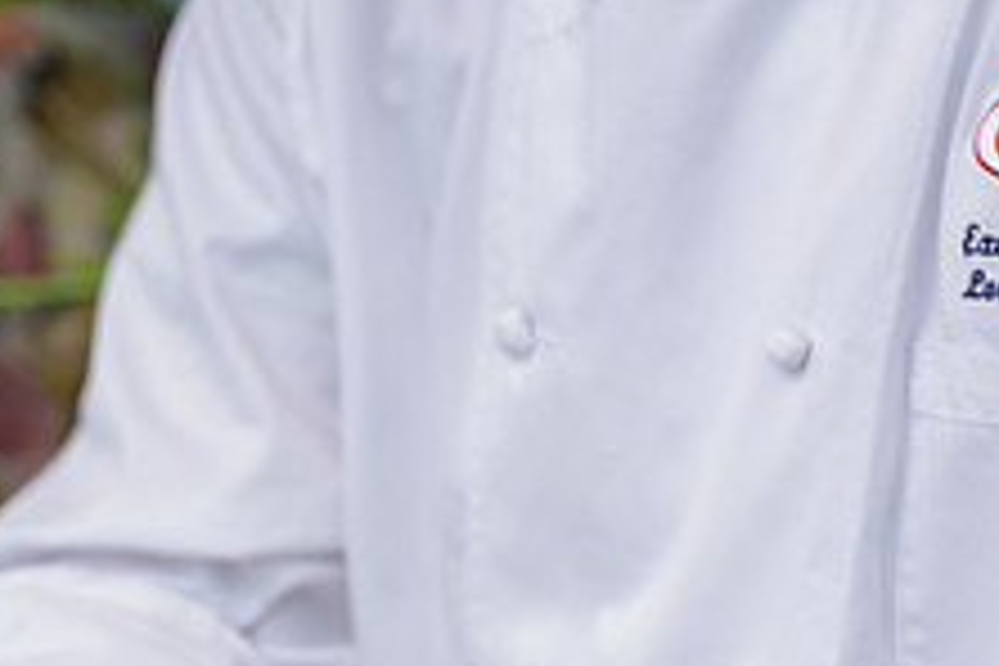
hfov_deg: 3.9
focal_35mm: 522
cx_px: 194
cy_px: 848
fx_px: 14484
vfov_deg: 2.6
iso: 250
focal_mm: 200
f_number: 3.2
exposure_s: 1/1600
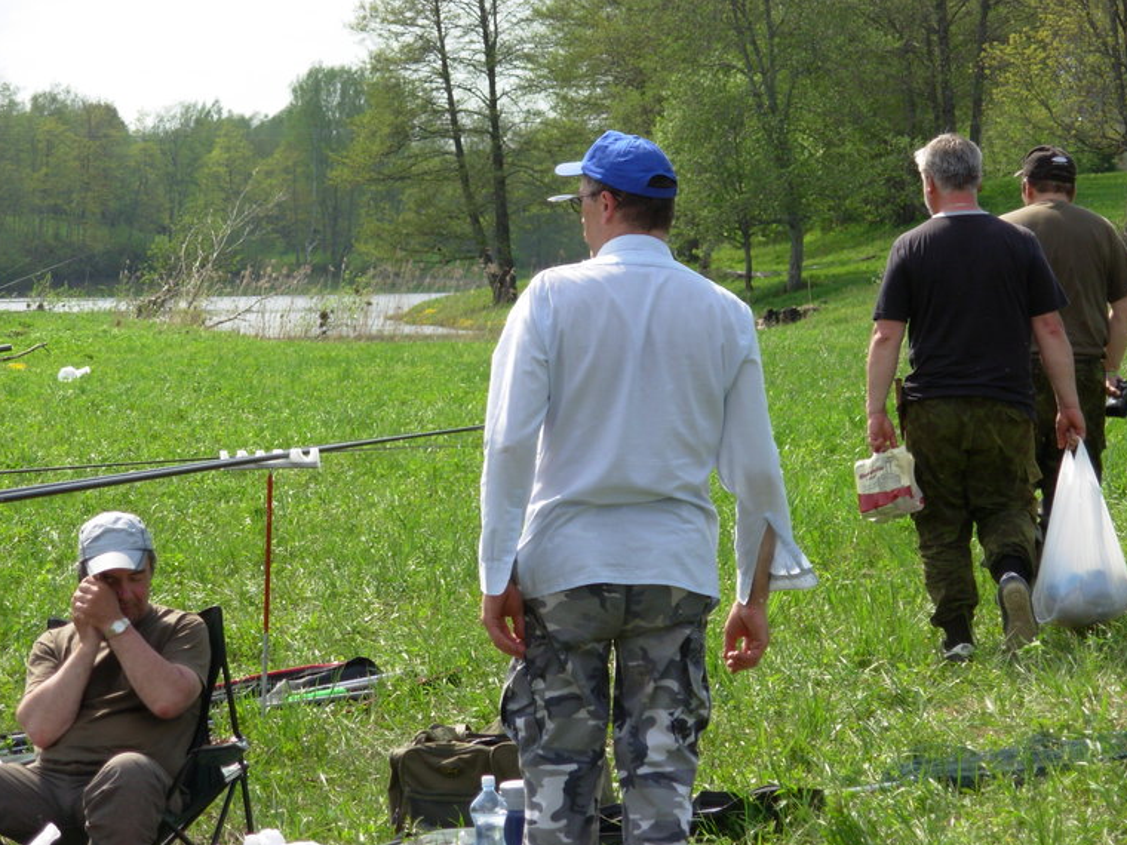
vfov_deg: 10.7
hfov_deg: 14.2
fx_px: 4525
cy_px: 431
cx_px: 578
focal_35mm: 139
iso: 50
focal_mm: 21.8
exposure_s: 1/313
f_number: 4.4
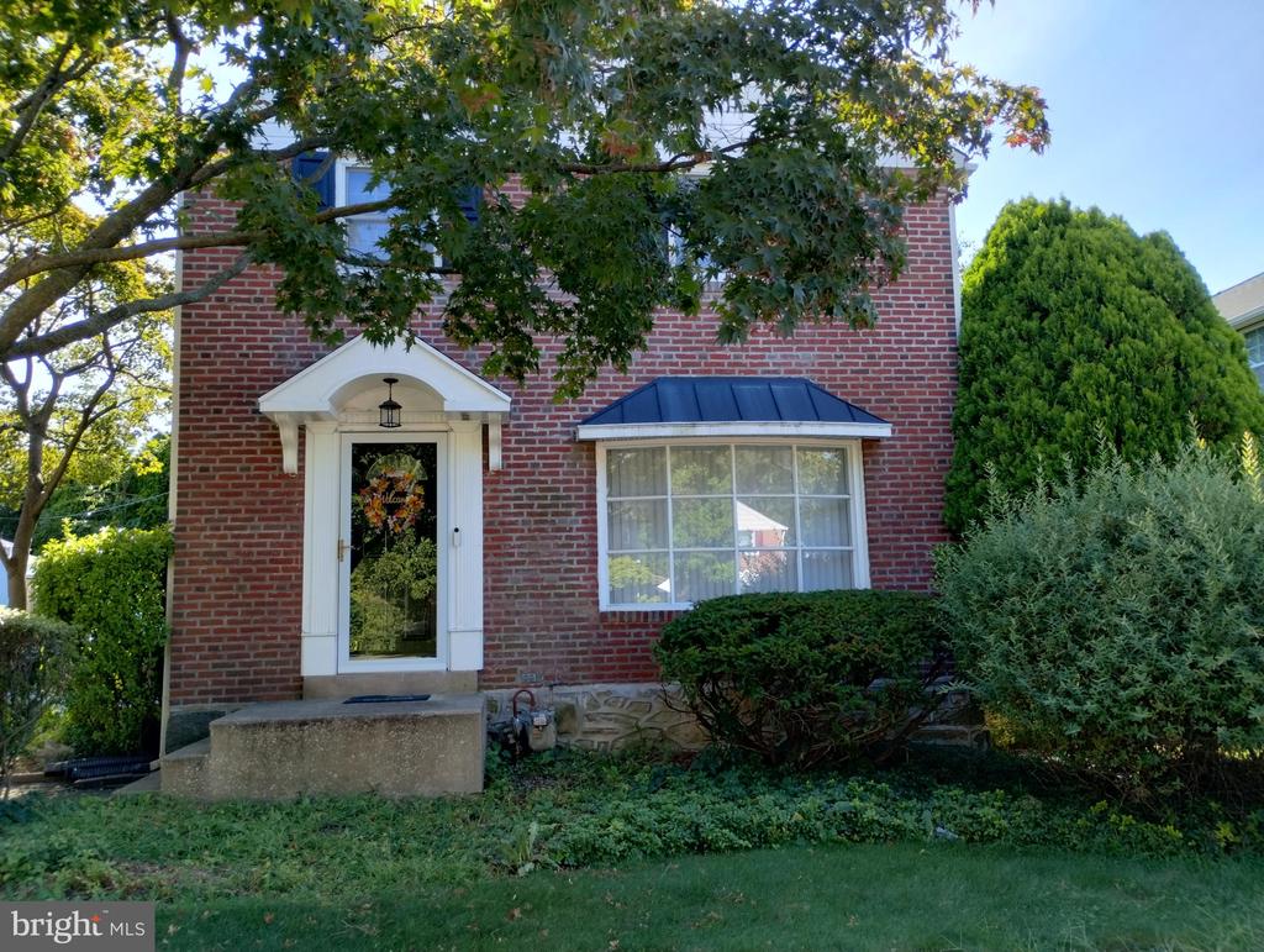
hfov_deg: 63.4
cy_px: 476
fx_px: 1024
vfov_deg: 49.9
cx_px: 632
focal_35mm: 28
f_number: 1.8
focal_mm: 4.27
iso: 100
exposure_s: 1/167
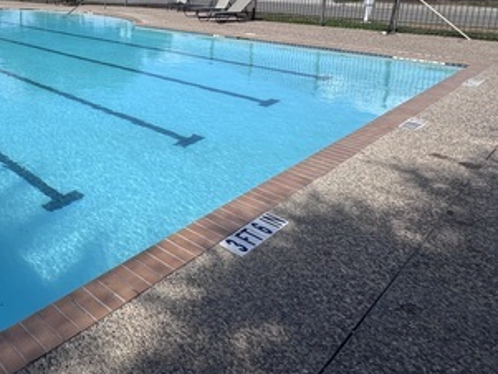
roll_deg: -0.2
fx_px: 446
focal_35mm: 31
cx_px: 19
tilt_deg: -11.4
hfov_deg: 49.5
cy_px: 45
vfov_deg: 42.1
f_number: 2.2
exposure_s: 1/2342
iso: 50
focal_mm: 2.22
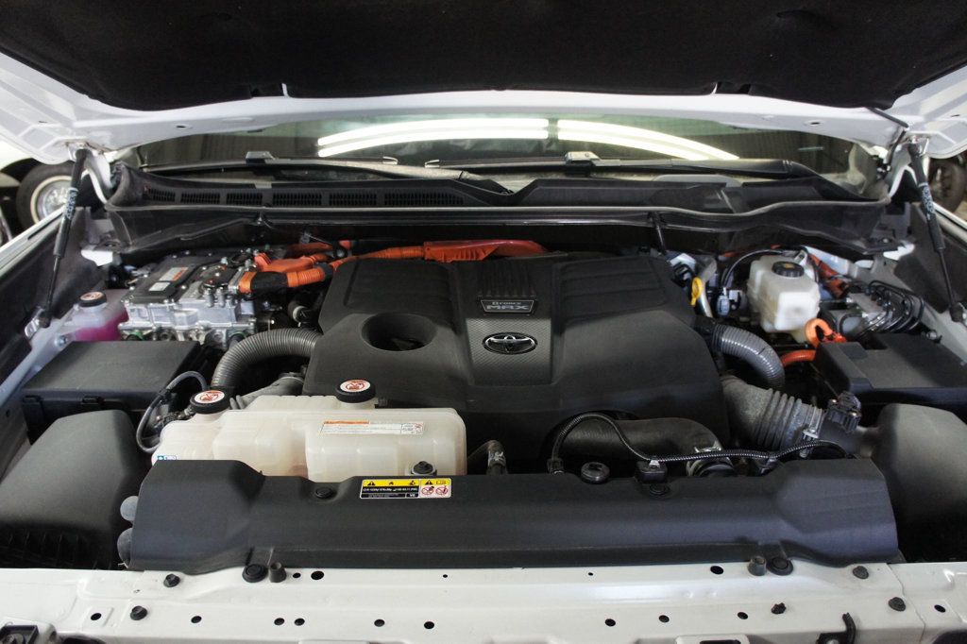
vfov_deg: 47.9
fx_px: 725
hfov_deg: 67.4
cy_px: 322
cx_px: 484
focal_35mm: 27
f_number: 3.5
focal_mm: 18
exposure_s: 1/80
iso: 1600
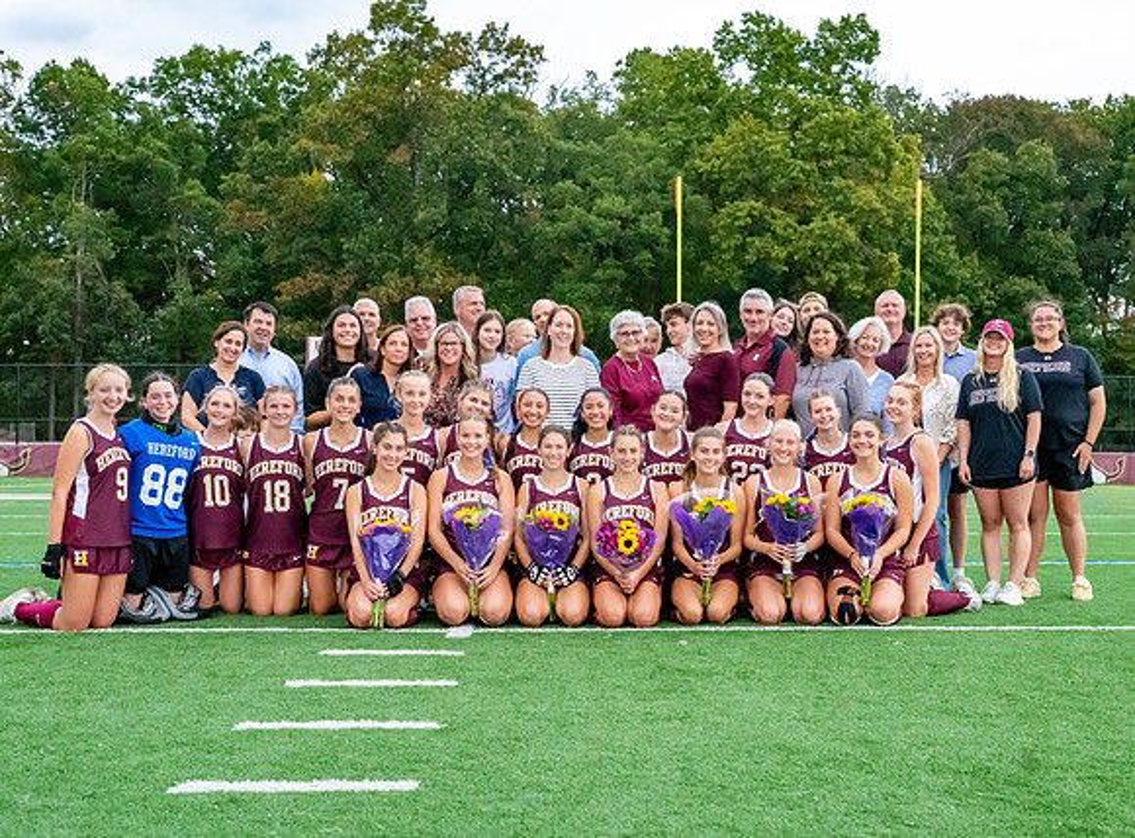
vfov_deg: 30.4
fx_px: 1540
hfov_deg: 40.4
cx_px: 645
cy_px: 430
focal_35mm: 47
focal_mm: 41
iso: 14400
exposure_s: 1/1600
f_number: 7.1
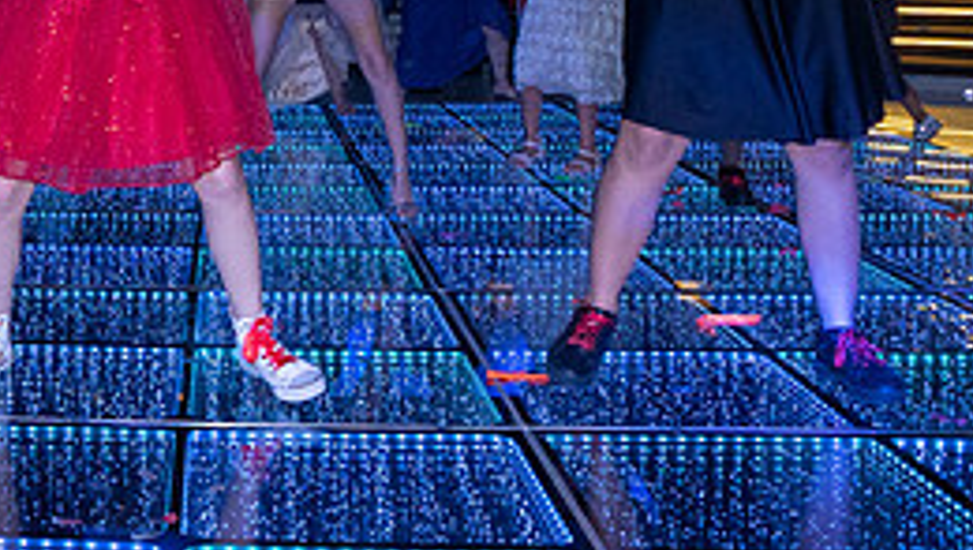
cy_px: -129
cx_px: -19
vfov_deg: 18.1
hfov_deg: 30.7
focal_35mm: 63
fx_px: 1627
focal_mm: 18
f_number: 5
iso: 1600
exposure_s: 1/160
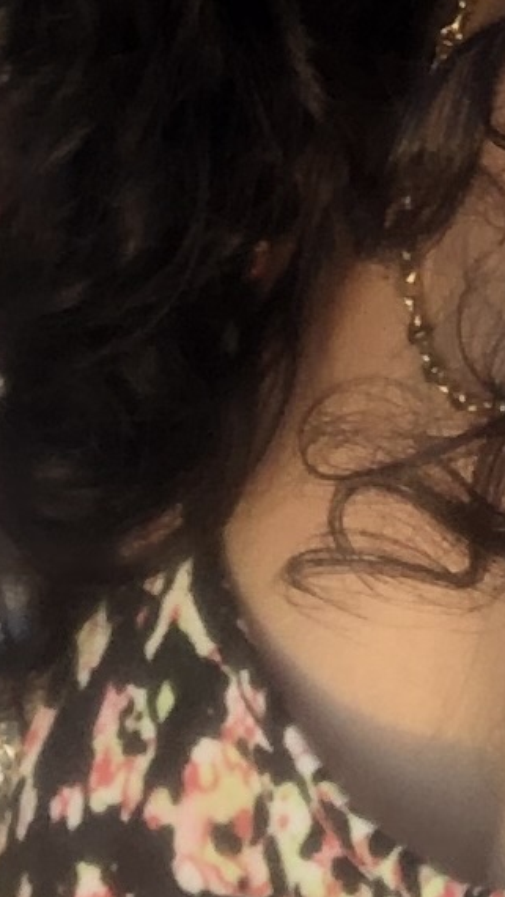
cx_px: 120
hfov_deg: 6.4
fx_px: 4495
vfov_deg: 10.7
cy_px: -692
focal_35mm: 189
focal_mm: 2.87
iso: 64
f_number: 2.2
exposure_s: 1/120
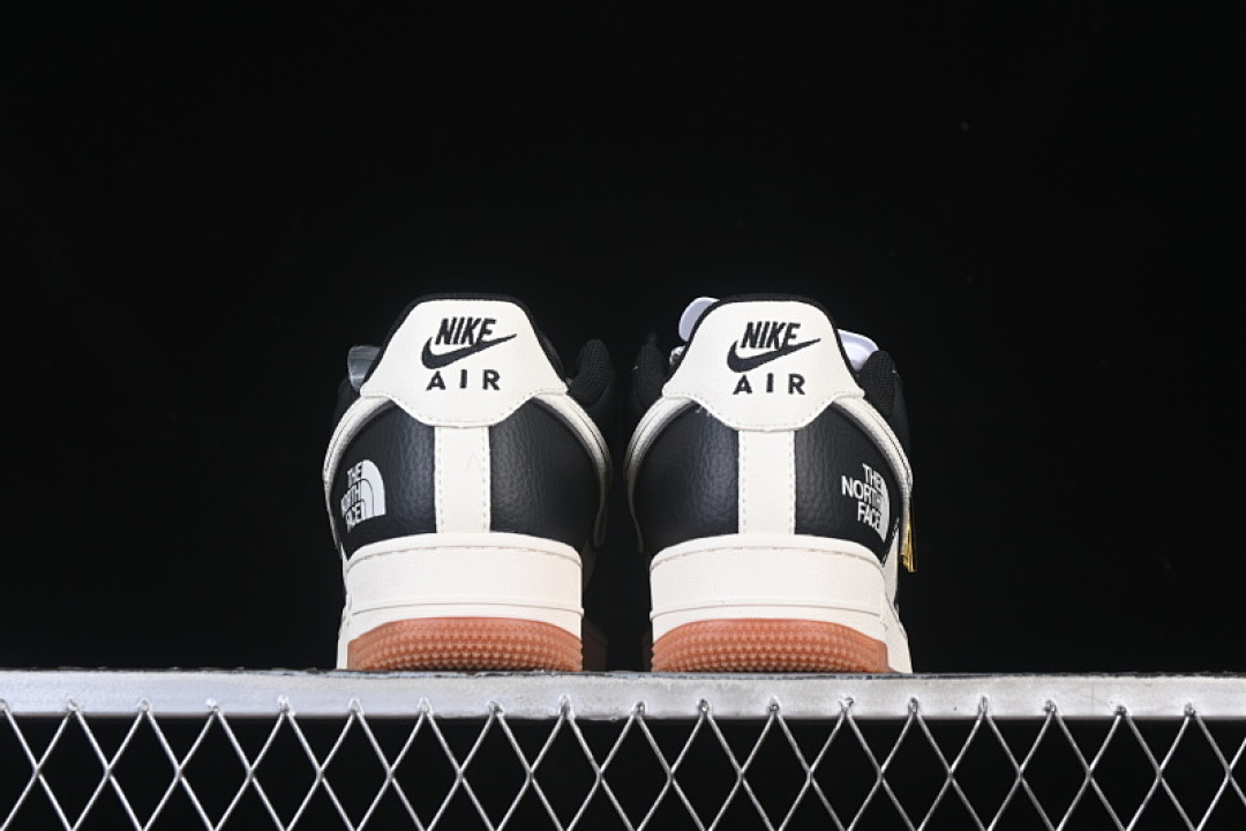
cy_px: 416
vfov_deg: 18.2
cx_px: 623
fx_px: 2596
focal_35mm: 75
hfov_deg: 27.0
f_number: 7.1
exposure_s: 1/60
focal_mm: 50
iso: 160
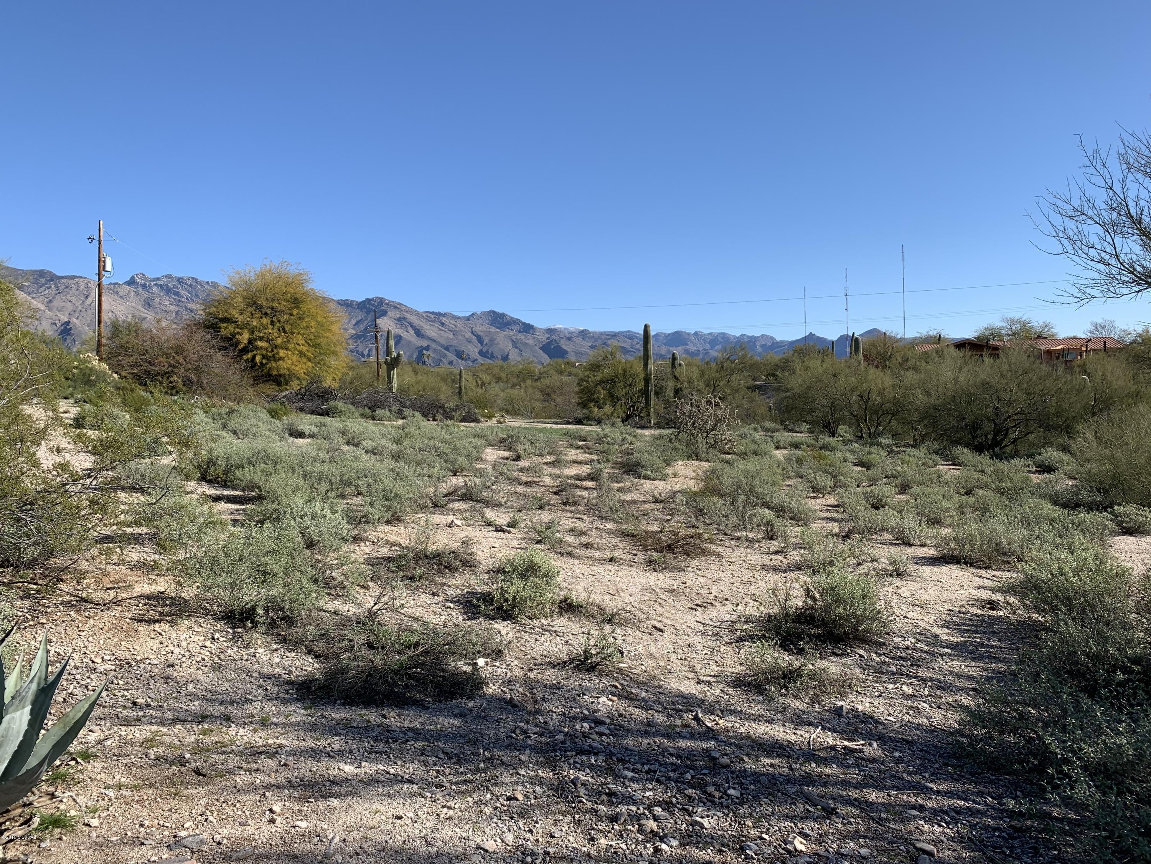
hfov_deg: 67.3
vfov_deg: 53.1
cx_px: 576
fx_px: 865
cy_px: 432
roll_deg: +1.5
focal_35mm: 26
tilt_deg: -2.7
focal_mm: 4.25
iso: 25
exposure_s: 1/1953
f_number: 1.8
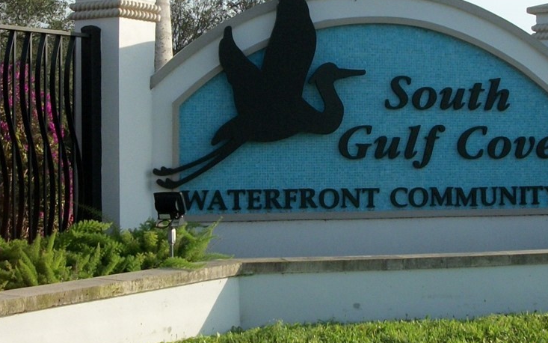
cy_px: 167
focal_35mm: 74
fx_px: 1105
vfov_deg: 17.6
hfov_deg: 27.8
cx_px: 327
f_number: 8.8
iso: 80
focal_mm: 5.7
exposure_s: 1/160
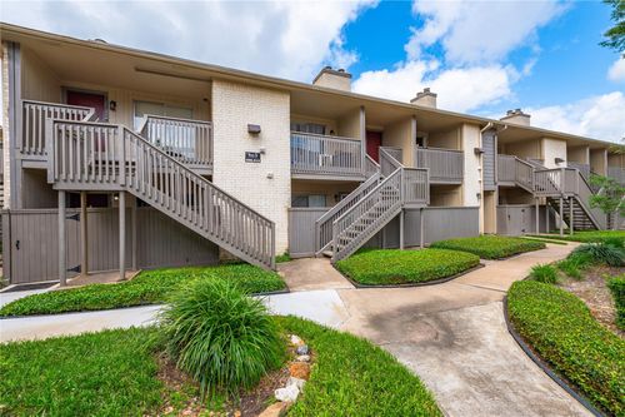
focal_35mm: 15
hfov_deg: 100.4
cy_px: 208
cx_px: 312
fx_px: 260
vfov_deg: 77.3
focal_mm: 15
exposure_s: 1/160
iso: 100
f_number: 10
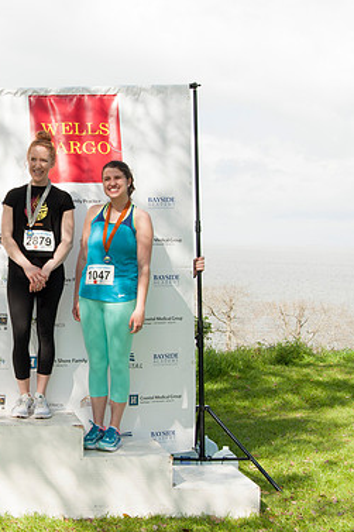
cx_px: -7
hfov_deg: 24.3
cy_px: 269
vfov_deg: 37.5
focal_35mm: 53
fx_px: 782
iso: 250
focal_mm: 23
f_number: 9
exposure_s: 1/200
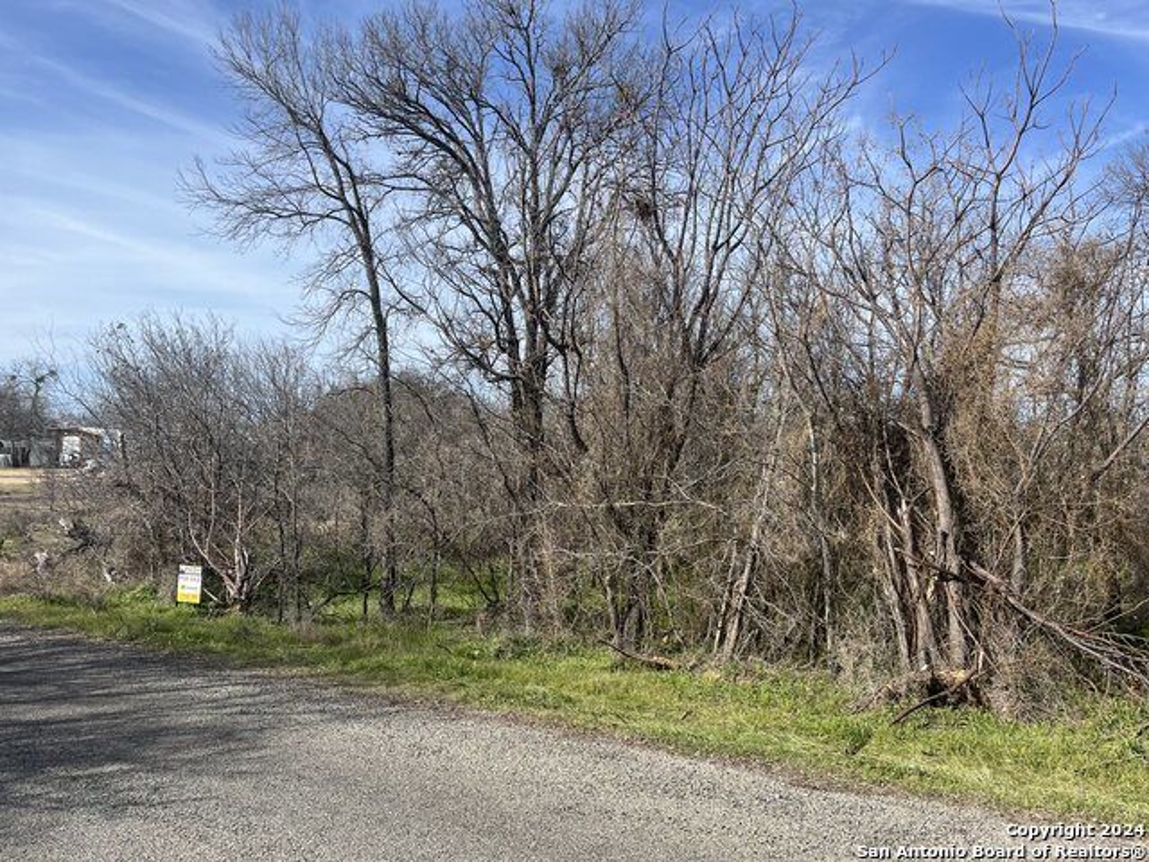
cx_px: 574
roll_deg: -1.3
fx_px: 863
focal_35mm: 26
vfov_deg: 53.1
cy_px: 431
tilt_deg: +2.8
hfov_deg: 67.3
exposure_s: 1/2755
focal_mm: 5.1
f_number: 1.6
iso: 50
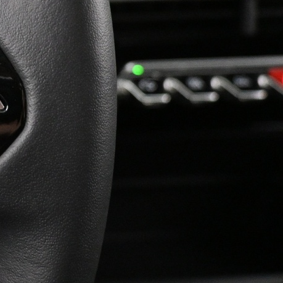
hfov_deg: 20.9
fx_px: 666
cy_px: 29
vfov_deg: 23.4
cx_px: -121
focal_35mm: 72
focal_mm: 16
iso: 4000
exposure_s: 1/40
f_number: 3.5
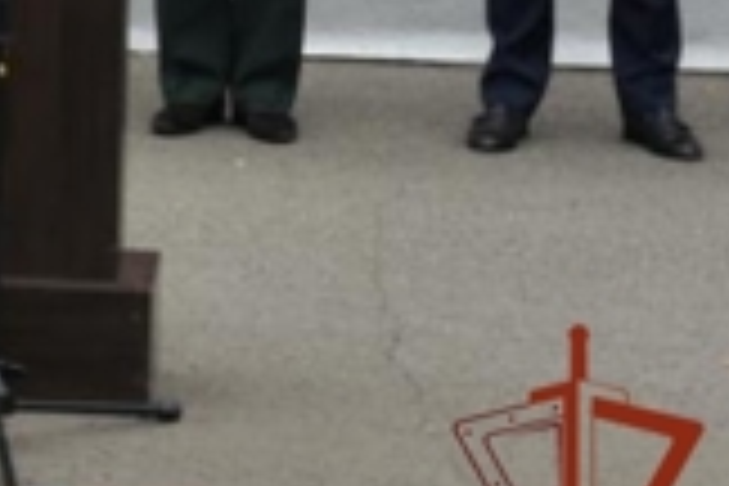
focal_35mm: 144
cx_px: -853
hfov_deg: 12.2
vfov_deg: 9.2
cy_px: -338
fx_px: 2916
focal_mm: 31
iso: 400
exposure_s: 1/160
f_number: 6.3
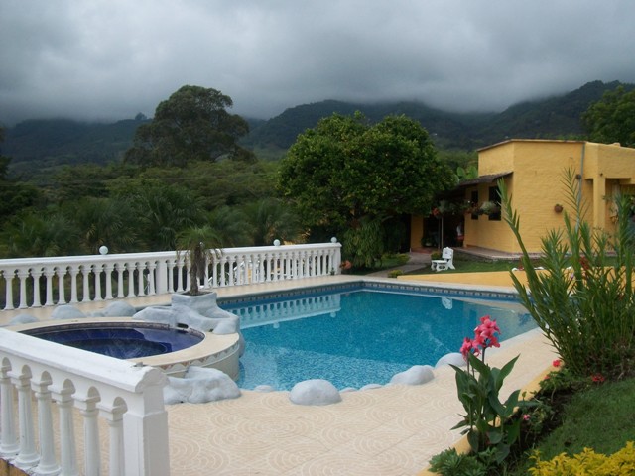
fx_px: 587
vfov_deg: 44.2
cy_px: 238
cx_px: 318
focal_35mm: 32
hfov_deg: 56.8
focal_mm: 5.7
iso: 80
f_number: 5.5
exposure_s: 1/500
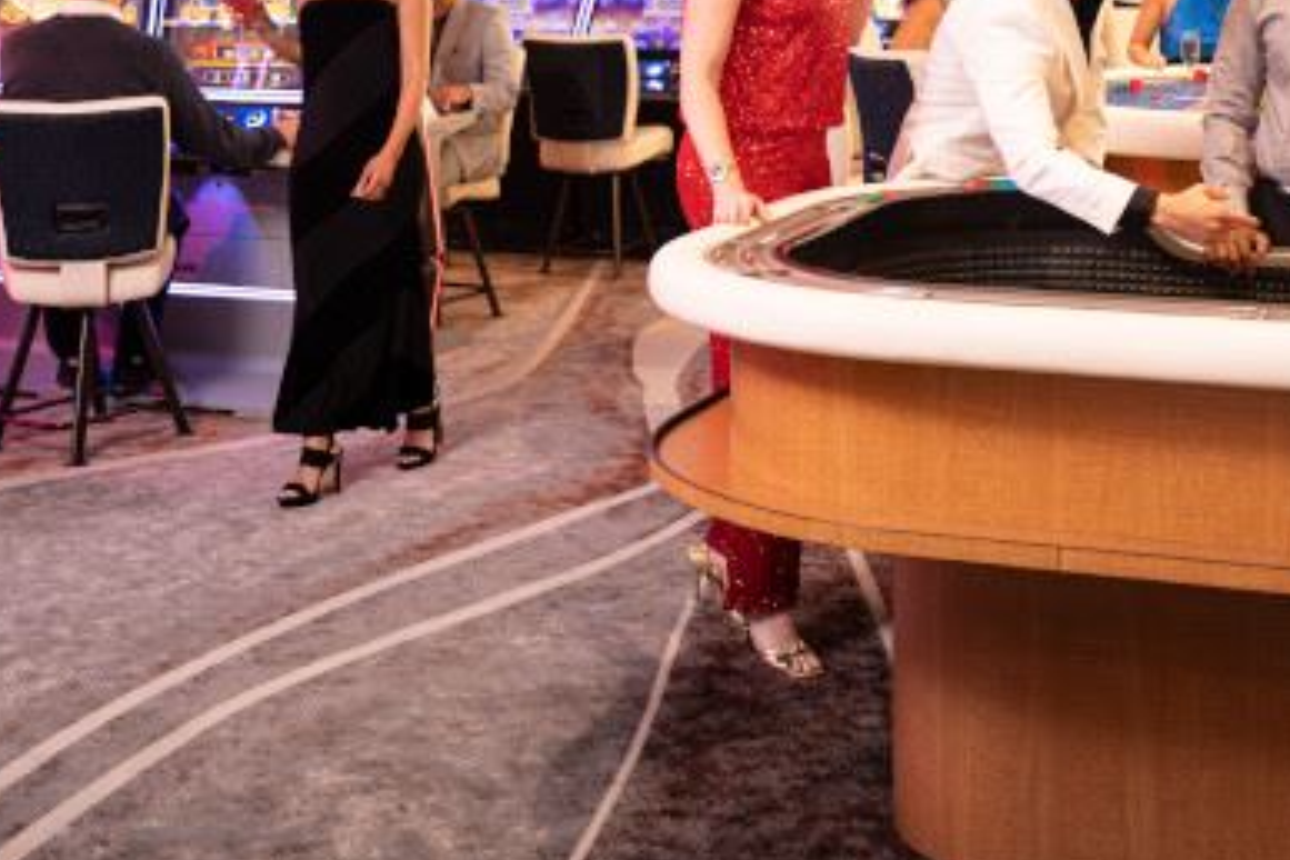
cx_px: 697
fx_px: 2221
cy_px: 8
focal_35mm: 62
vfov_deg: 21.2
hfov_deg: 32.4
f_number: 2.8
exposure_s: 1/200
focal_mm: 30
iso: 800
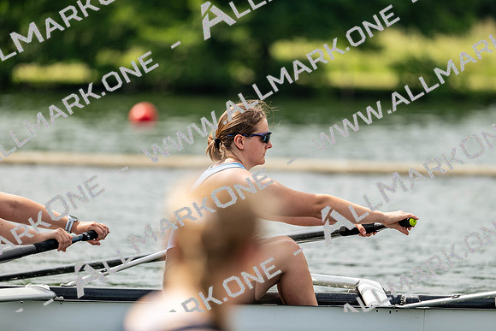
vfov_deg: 3.4
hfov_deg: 5.2
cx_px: 248
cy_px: 166
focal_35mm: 400
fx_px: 5512
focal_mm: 400
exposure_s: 1/2500
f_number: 4.5
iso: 500
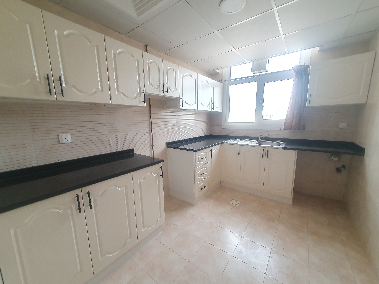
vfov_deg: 89.9
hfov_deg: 106.2
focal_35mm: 13
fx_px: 142
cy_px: 142
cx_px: 190
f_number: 2.2
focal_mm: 1.8
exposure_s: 1/40
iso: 320
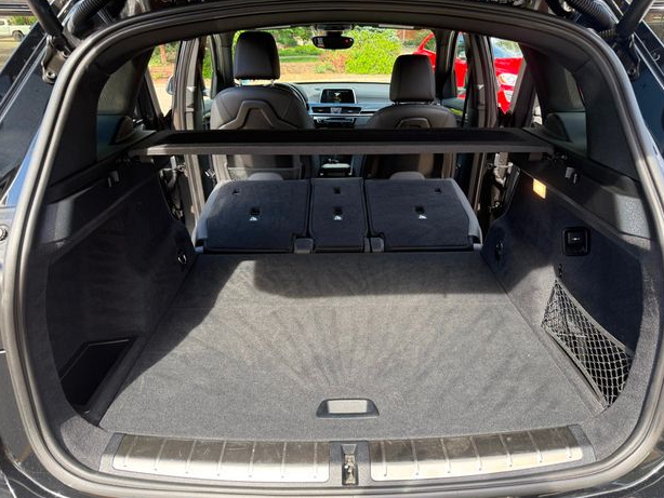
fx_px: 480
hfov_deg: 69.4
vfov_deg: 54.9
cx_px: 341
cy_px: 255
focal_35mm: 25
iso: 125
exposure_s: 1/218
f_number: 1.78
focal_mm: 6.76
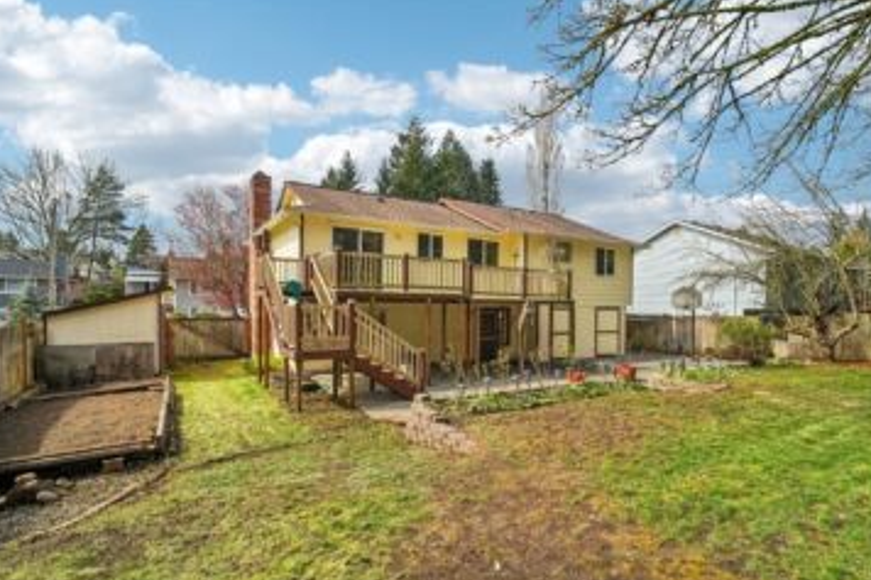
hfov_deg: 89.9
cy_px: 319
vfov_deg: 67.2
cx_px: 467
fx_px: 435
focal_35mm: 18
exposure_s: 1/1600
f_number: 8
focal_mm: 16
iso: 1600
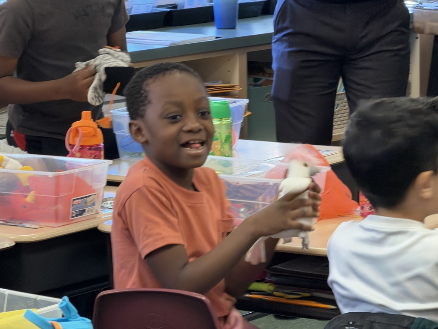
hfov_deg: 9.9
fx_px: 2531
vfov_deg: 7.4
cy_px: 164
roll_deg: +1.3
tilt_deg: -8.7
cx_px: 219
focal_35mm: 200
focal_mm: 16.89
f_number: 2.8
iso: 400
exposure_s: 1/60
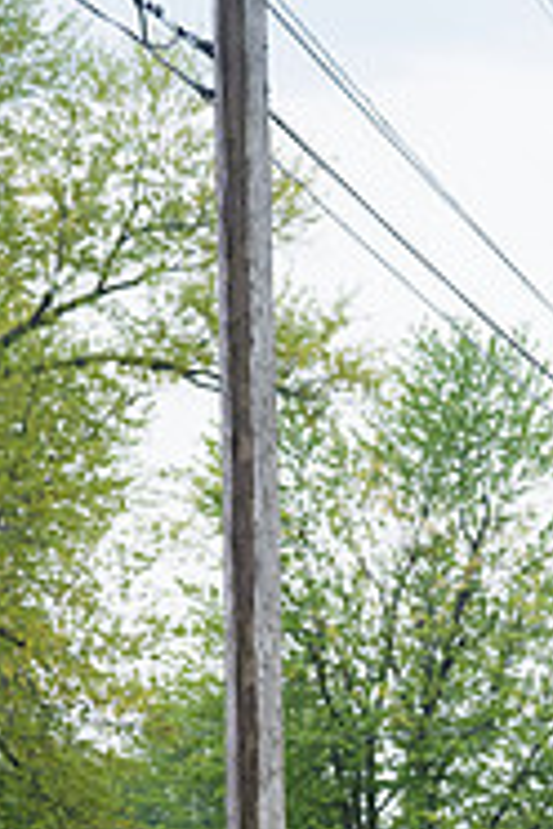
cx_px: 370
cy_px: 949
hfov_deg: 4.7
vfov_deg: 7.0
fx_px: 6705
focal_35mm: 291
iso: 1000
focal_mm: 120
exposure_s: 1/640
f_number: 6.3
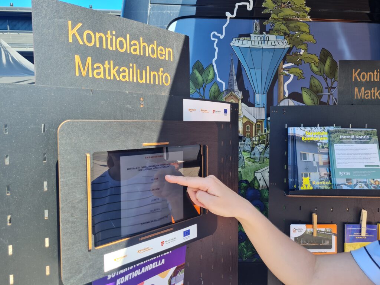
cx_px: 190
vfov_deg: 53.1
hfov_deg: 67.3
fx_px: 285
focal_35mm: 26
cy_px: 142
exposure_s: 1/381
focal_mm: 5.4
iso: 50
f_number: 1.8
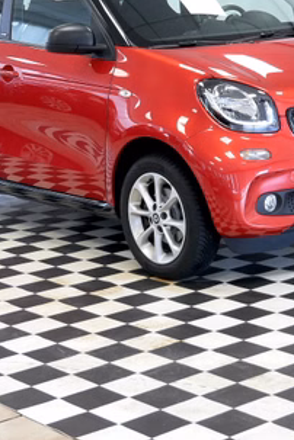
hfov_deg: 13.8
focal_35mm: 99
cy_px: 78
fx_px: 1213
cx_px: 185
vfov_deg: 20.3
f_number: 3.9
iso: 400
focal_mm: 18
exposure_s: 1/60
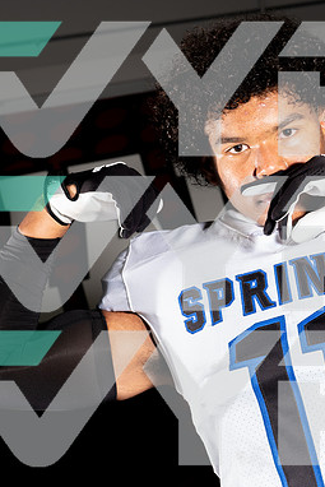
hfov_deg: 15.5
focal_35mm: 88
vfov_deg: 23.1
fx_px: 1190
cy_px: 244
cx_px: 257
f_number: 8
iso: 200
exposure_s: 1/250
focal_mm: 58
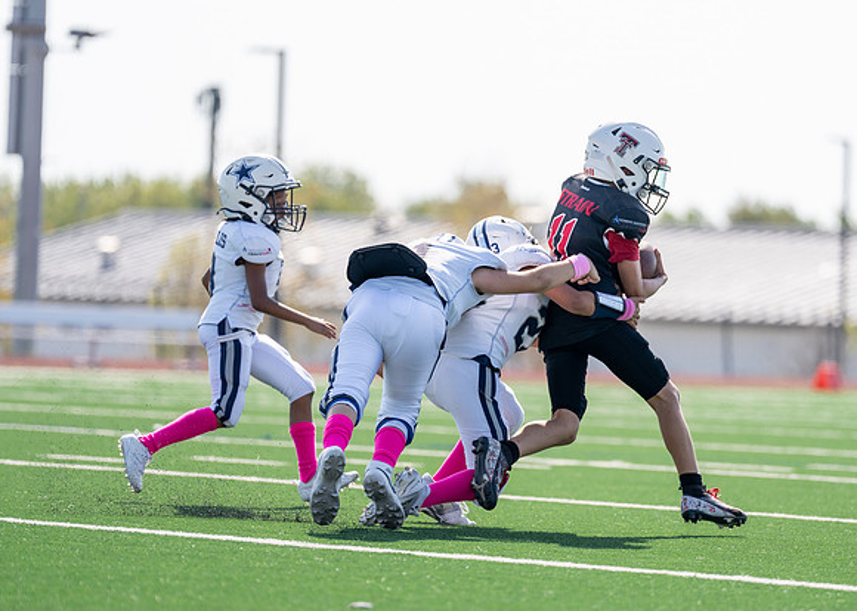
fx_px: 5966
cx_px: 502
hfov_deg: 8.2
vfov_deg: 5.9
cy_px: 344
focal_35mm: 245
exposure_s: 1/2000
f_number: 2.8
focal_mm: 200
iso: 100
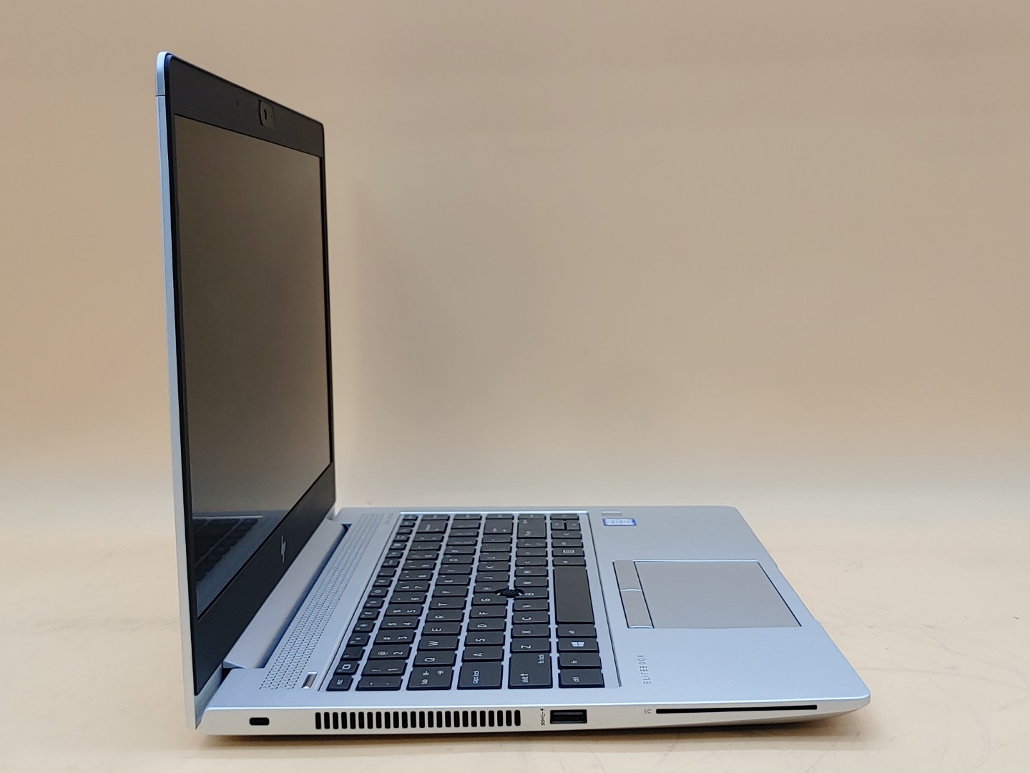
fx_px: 1220
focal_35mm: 41
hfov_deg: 45.8
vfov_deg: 35.1
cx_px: 515
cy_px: 386
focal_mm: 4.36
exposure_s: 1/142
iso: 50
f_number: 1.8
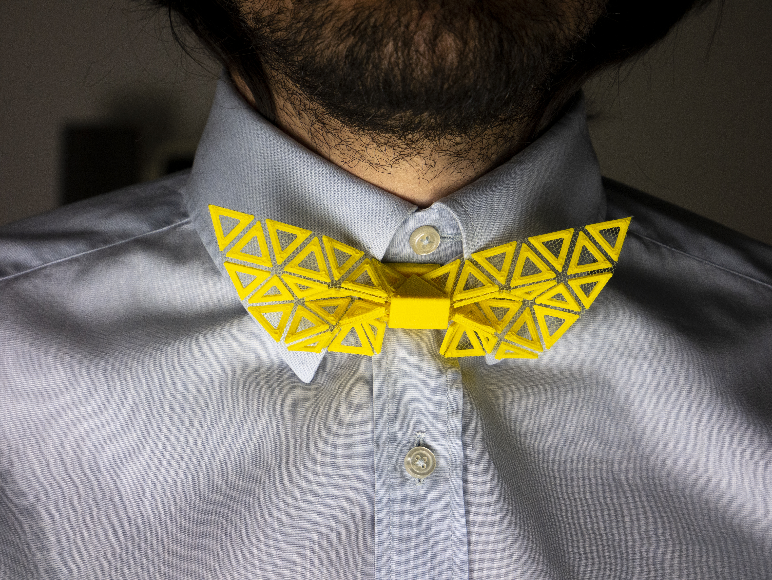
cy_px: 290
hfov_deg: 20.0
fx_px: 2186
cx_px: 386
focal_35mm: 98
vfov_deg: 15.1
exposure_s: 1/125
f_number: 5.6
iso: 800
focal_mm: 49
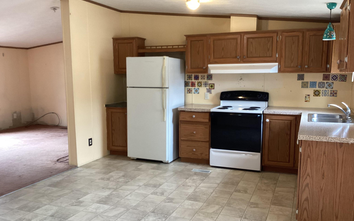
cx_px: 177
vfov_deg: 38.3
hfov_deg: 58.1
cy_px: 122
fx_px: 318
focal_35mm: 33
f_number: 2.4
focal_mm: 3.3
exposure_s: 1/60
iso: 160
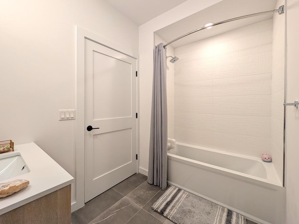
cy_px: 105
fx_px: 112
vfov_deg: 89.8
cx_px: 146
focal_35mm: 13
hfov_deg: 106.2
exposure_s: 1/120
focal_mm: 2.02
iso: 67
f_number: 1.7
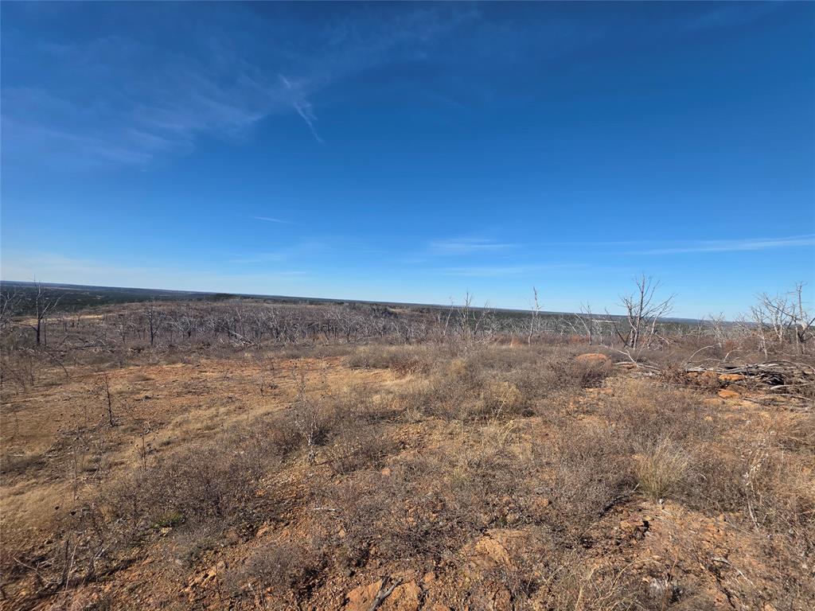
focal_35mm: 13
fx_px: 306
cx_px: 408
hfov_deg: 106.2
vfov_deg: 89.9
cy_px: 306
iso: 40
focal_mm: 2.2
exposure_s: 1/2664
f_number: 1.9
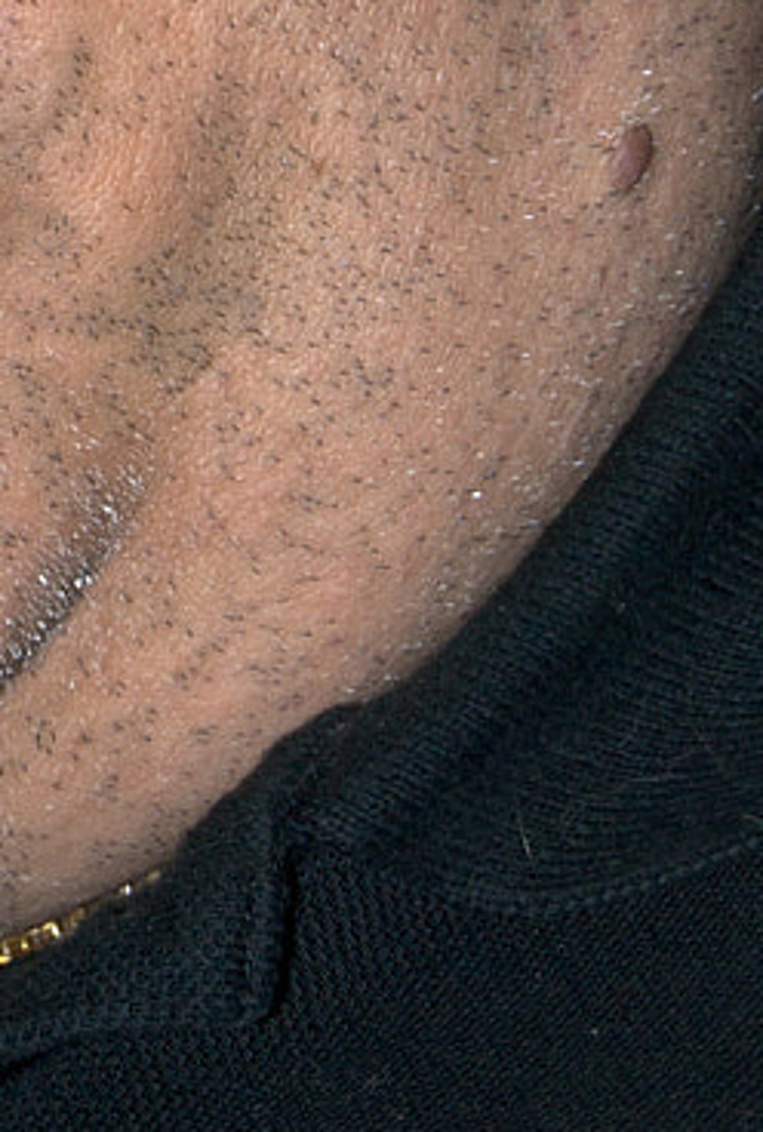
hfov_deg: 4.0
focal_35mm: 339
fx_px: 10696
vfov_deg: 6.0
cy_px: -37
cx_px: -632
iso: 100
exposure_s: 1/100
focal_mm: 52
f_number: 5.6
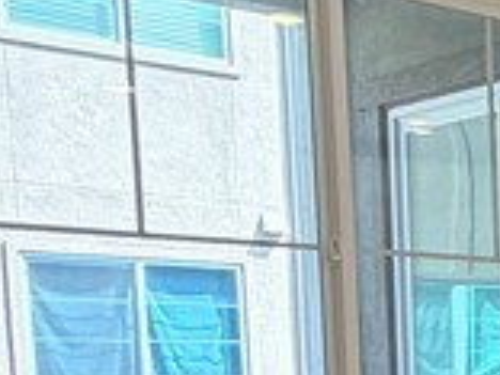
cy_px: 510
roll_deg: +0.2
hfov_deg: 16.2
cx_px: 1016
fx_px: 1329
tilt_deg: -5.9
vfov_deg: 15.2
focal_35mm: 92
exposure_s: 1/120
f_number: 2.2
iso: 125
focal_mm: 2.22
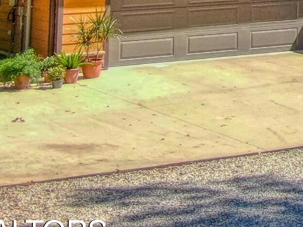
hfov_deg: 11.3
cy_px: -262
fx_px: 1383
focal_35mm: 158
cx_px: 602
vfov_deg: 8.8
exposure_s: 1/500
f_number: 3.2
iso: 100
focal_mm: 5.6
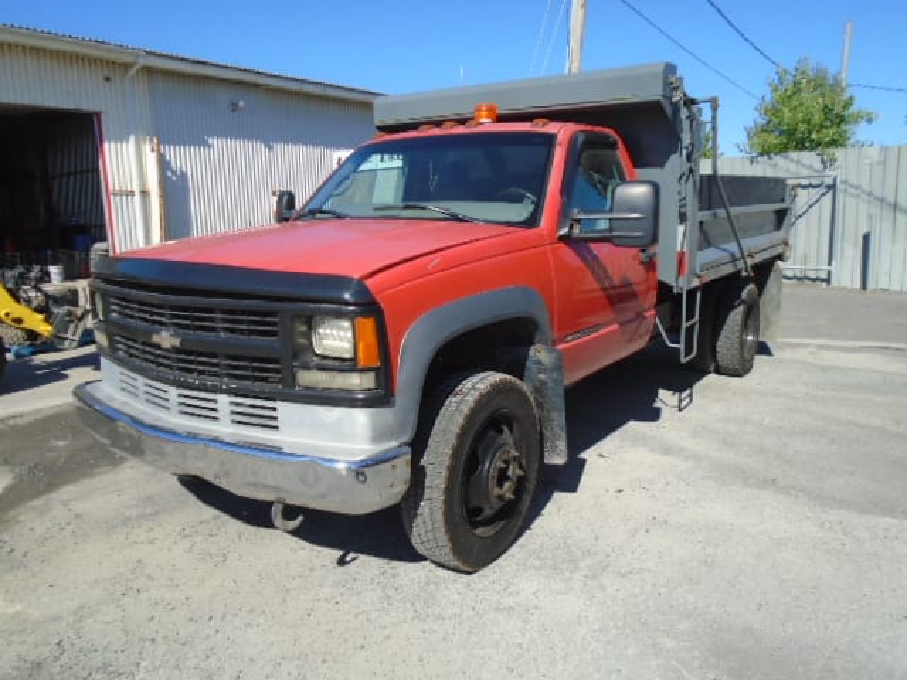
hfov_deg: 67.3
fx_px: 681
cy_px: 340
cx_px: 454
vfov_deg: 53.1
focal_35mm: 26
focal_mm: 4.6
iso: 100
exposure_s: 1/200
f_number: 8
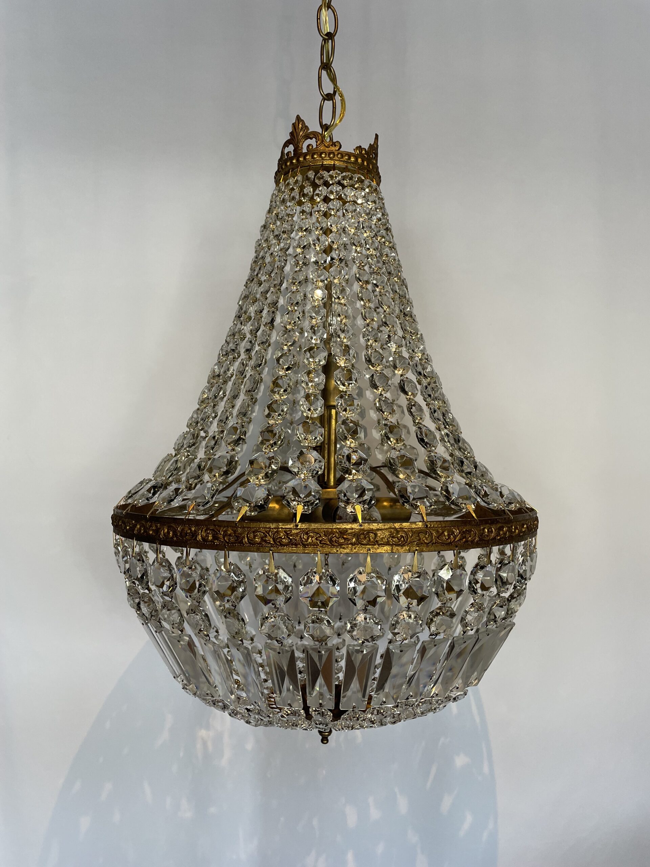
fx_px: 651
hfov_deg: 53.1
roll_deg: +0.5
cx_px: 325
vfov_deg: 67.3
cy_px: 434
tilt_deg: +5.3
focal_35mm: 26
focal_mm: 4.2
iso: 100
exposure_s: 1/100
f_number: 1.6
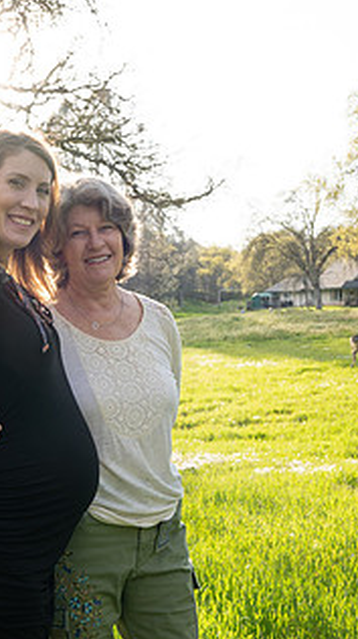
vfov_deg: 39.8
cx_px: 125
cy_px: 276
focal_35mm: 52
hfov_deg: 22.9
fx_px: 880
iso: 200
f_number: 4.5
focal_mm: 27
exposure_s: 1/250
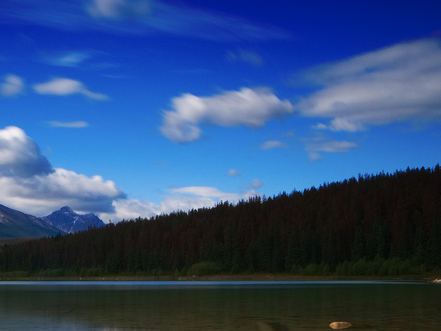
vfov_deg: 24.8
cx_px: 64
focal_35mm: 58
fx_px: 739
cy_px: 263
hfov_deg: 32.0
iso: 200
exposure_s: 15
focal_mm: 14
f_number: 20
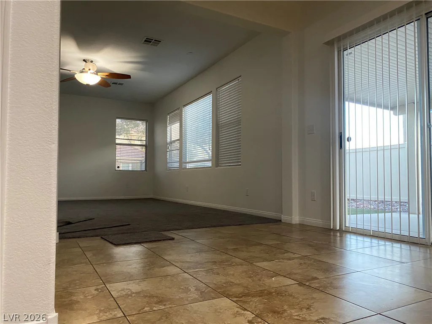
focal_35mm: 26
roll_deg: -0.2
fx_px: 324
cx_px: 216
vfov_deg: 53.1
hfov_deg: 67.3
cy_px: 162
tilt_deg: +2.3
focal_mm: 4.25
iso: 400
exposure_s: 1/60
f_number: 1.8
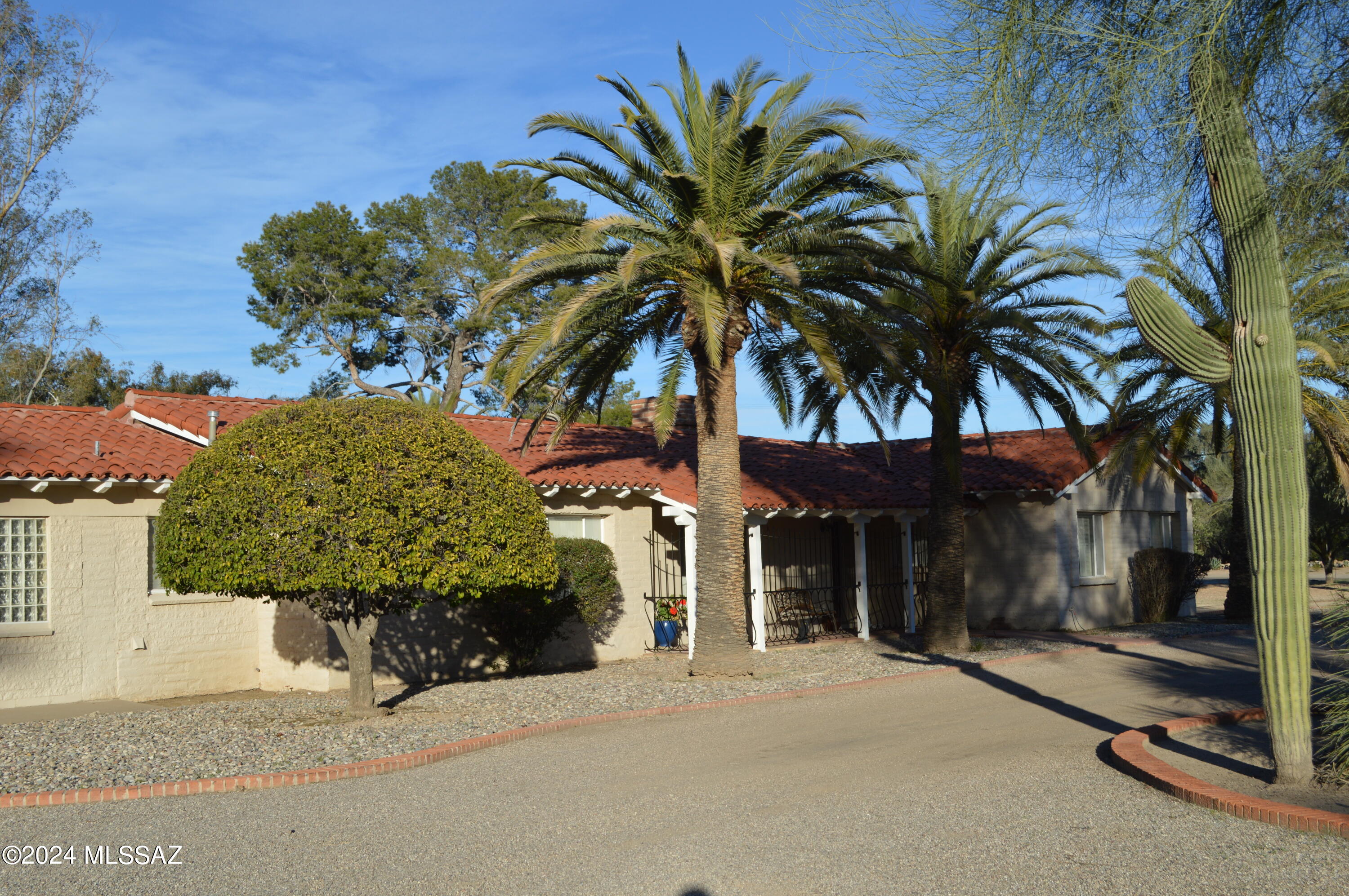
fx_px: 1572
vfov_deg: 31.8
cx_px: 674
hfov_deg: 46.4
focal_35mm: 42
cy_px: 448
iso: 100
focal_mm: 28
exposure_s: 1/250
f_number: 8
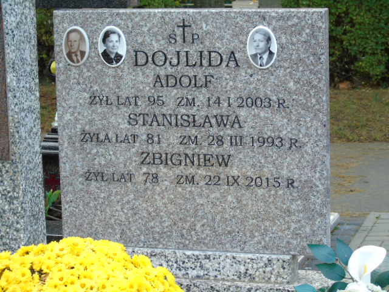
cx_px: 194
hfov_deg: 18.2
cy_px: 146
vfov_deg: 13.7
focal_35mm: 108
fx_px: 1214
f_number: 4.4
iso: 80
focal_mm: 19
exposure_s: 1/40
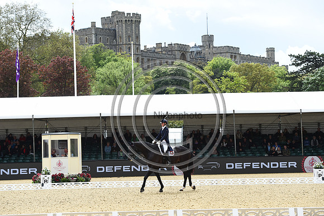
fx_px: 917
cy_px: 108
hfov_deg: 20.0
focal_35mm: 102
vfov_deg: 13.4
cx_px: 162
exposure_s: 1/1250
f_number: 5
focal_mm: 102
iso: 220
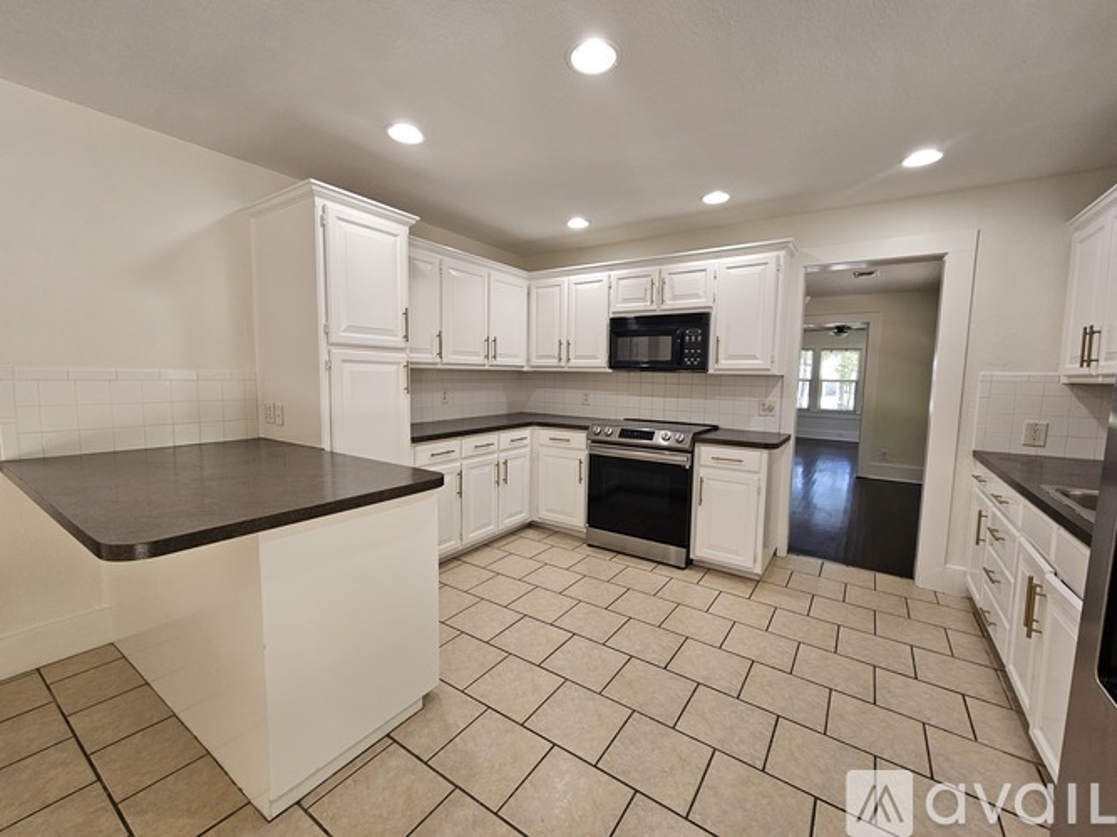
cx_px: 558
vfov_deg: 89.9
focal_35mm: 13
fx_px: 419
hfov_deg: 106.2
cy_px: 418
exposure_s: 1/60
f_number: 2.2
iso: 125
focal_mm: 2.2
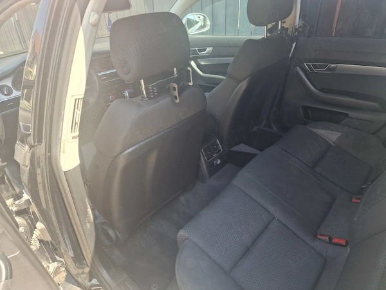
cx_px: 193
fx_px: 256
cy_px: 145
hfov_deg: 73.9
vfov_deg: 58.9
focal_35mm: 23
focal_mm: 6.4
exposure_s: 1/180
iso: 50
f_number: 1.8
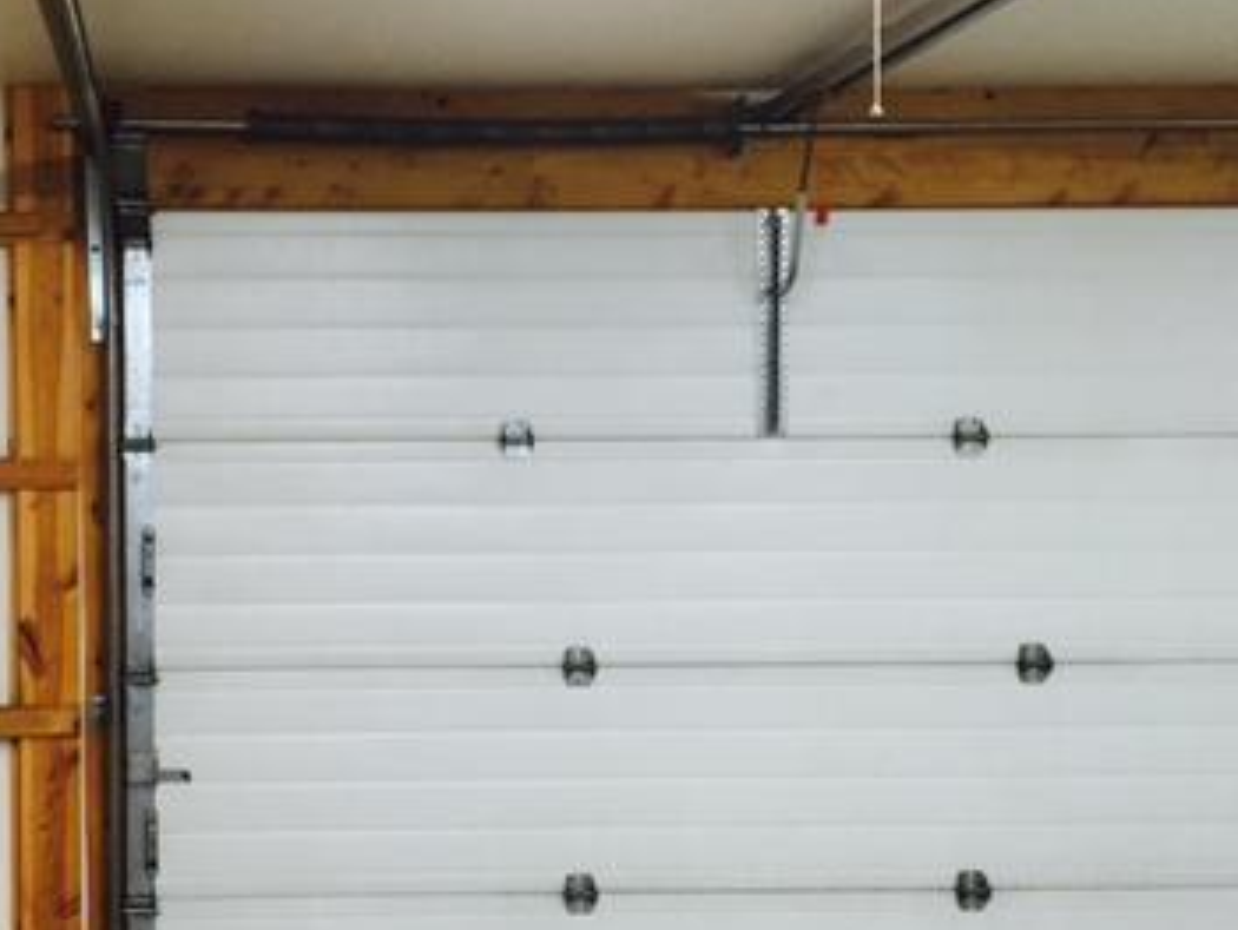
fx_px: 1897
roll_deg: +0.3
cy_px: 523
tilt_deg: -0.9
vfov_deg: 27.5
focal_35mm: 53
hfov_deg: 35.2
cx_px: 279
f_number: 2.2
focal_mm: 4.15
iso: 100
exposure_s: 1/30
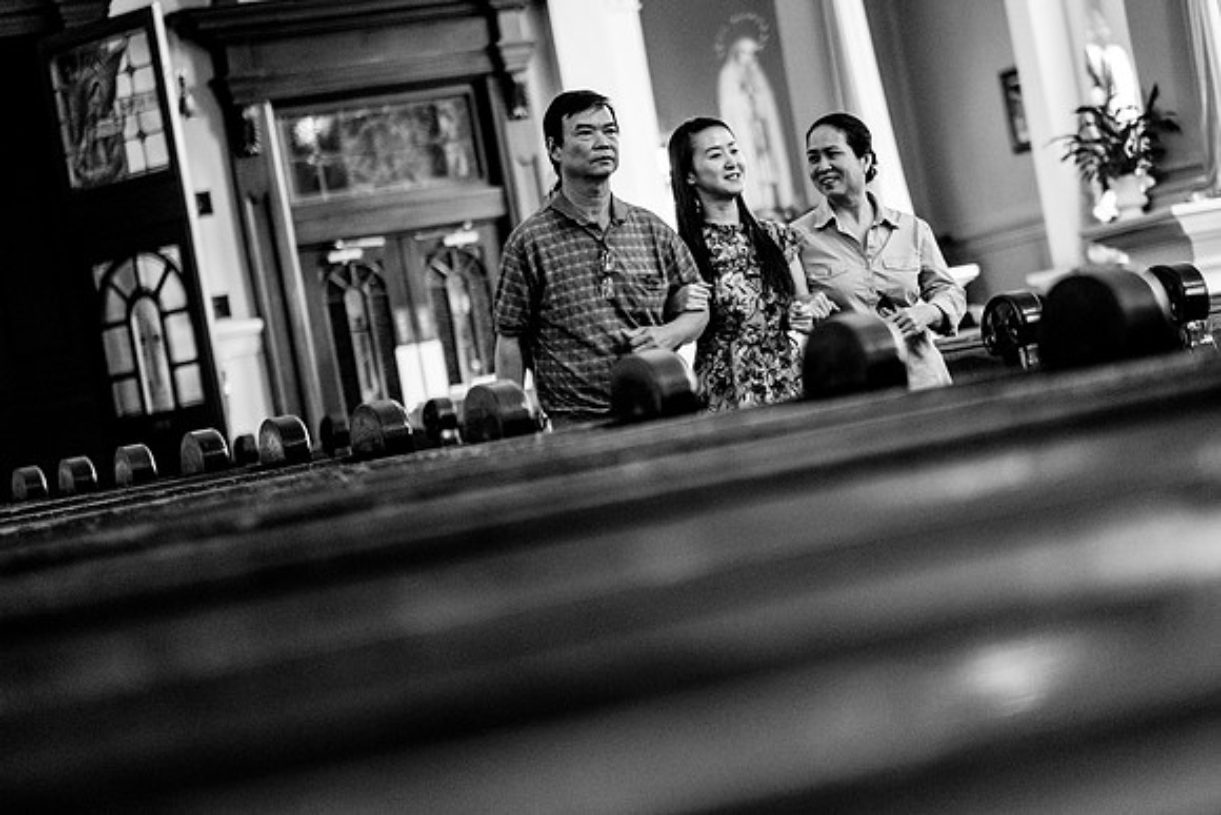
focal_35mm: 98
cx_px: 712
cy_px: 340
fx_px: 3324
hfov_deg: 20.8
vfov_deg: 14.0
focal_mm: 56
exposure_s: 1/160
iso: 2000
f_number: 1.2
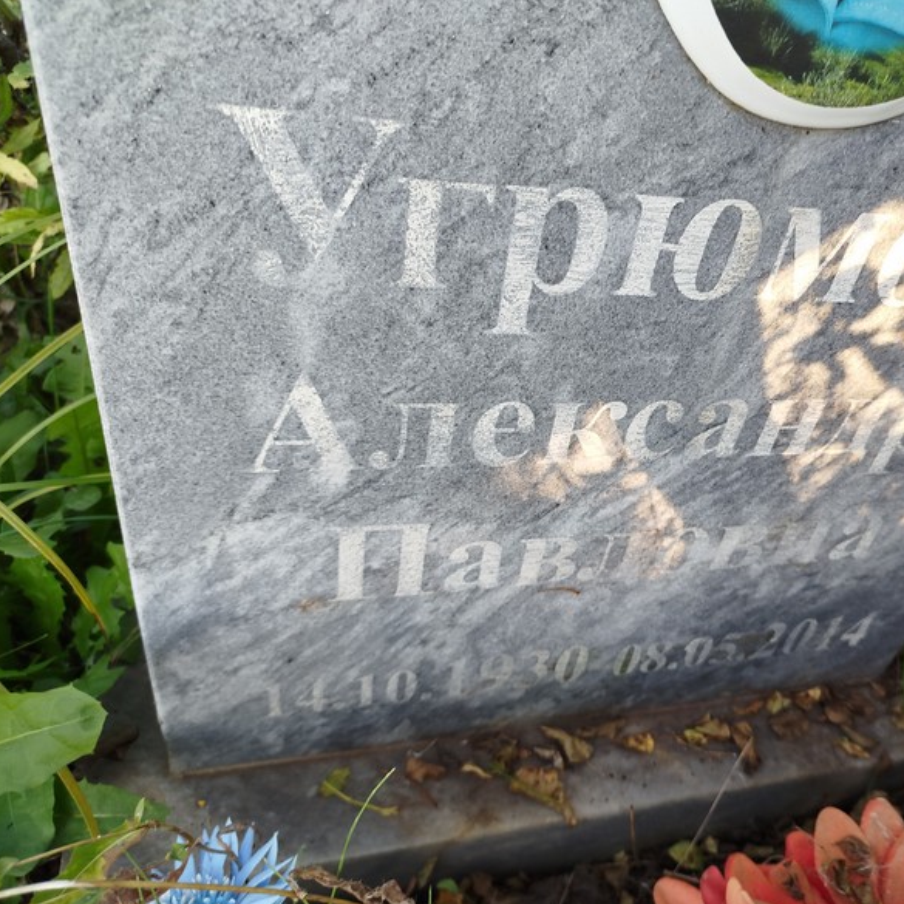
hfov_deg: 54.4
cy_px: 460
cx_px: 610
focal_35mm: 29
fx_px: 857
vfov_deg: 55.6
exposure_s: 1/50
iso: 64
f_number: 1.7
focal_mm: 5.31
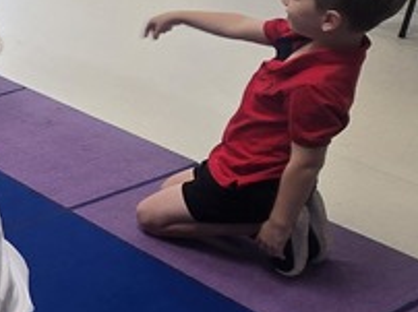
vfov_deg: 21.8
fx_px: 796
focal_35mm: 66
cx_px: -393
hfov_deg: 19.3
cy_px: 37
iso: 64
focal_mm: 2.2
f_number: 2.2
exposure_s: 1/60
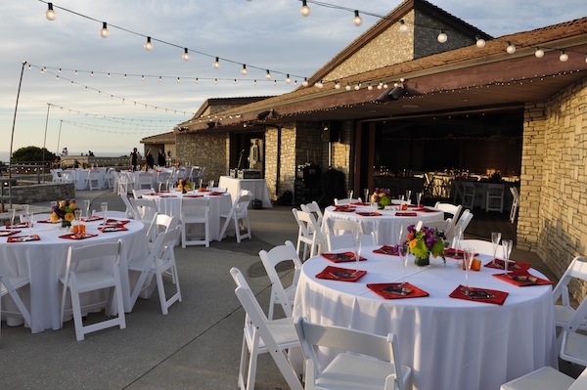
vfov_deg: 47.9
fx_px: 440
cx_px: 294
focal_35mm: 27
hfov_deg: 67.4
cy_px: 195
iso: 400
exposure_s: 1/200
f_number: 10
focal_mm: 18
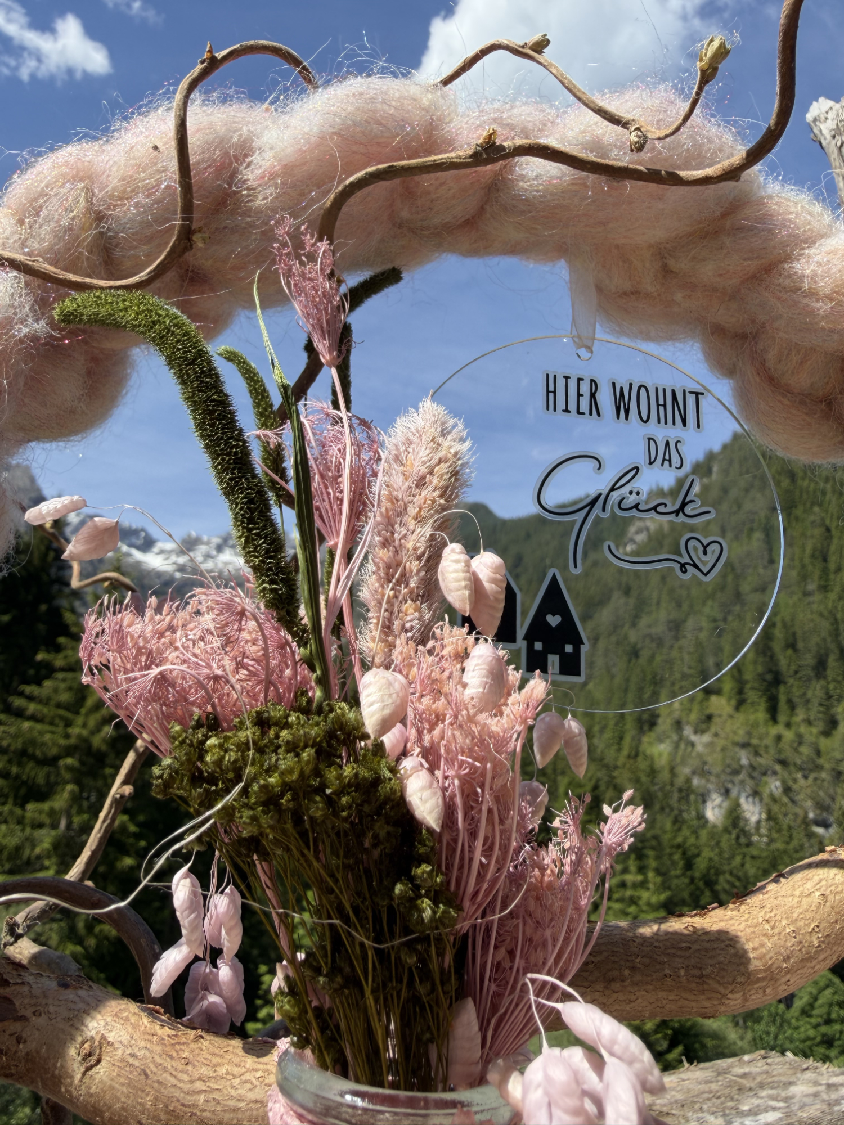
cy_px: 562
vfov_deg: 71.6
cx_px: 422
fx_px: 780
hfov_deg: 56.8
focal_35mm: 24
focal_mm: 2.2
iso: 25
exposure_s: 1/777
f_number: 2.2
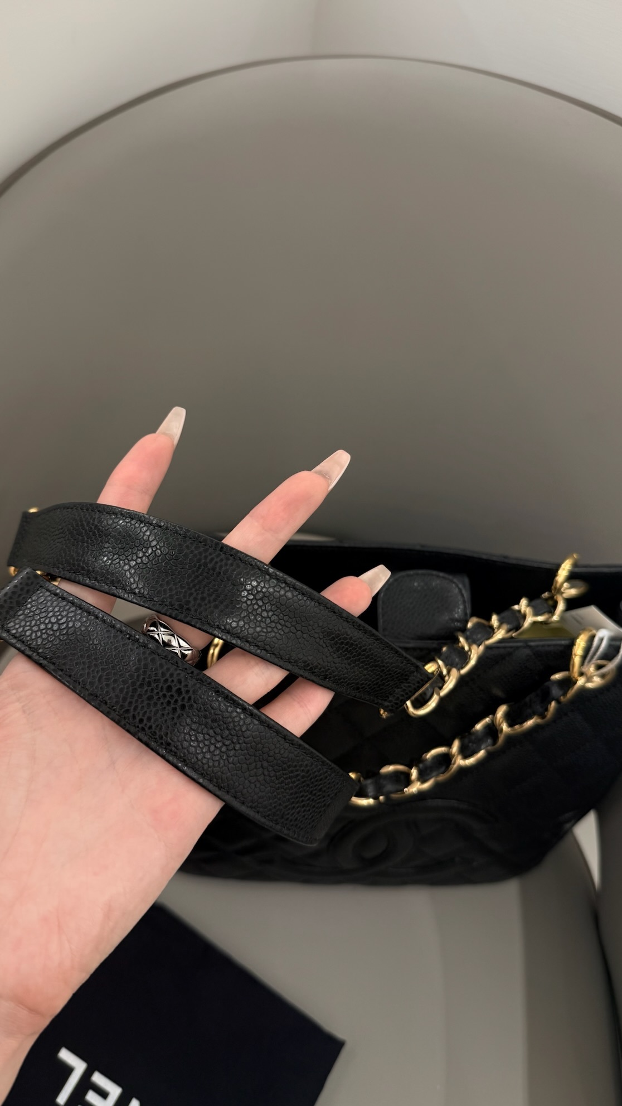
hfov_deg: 42.8
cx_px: 276
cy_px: 535
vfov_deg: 69.8
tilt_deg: -52.5
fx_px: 791
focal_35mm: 27
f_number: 1.78
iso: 80
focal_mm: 6.76
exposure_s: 1/120
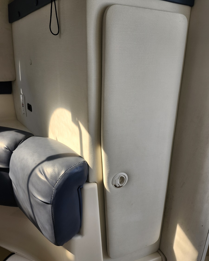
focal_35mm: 24
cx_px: 104
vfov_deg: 70.2
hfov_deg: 58.8
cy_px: 125
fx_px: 186
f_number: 1.8
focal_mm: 5.54
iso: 40
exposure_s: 1/180
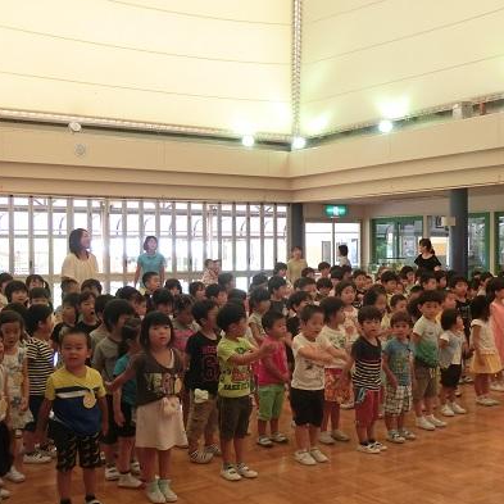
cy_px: 267
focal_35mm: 49
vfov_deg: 34.7
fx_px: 807
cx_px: 300
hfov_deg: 34.6
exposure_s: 1/125
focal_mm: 6
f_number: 3.9
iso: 250
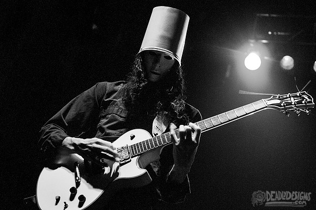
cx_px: 158
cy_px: 105
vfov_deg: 22.6
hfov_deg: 33.4
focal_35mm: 60
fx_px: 526
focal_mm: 40
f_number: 2.8
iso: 1250
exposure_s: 1/40
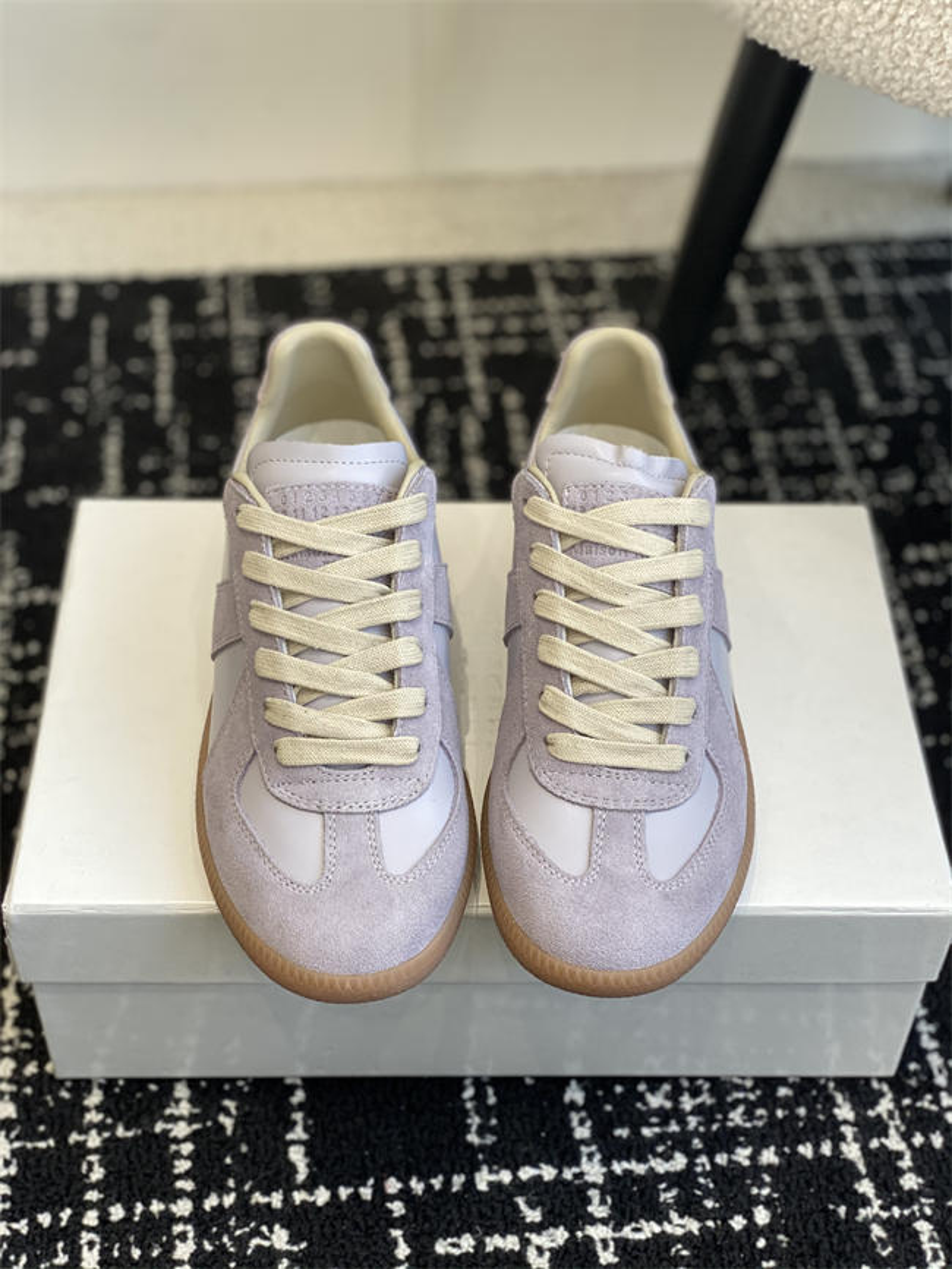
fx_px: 1906
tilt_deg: -45.8
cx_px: 476
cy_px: 634
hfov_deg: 28.0
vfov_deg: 36.8
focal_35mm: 52
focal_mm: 6
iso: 50
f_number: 2
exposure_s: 1/122
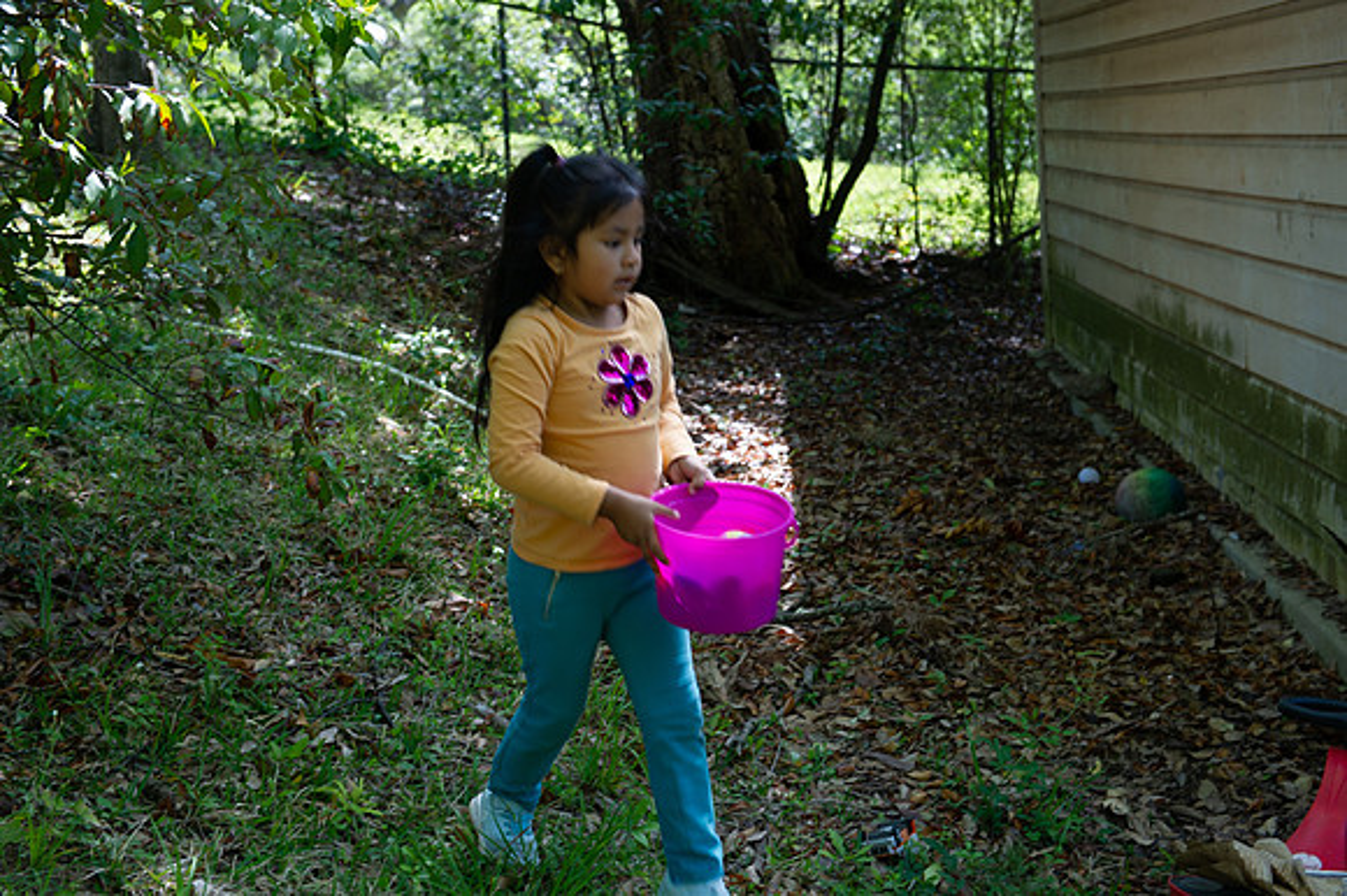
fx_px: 2057
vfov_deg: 24.6
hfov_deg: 36.3
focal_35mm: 55
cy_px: 448
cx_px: 674
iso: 200
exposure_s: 1/125
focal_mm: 55
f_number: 5.6
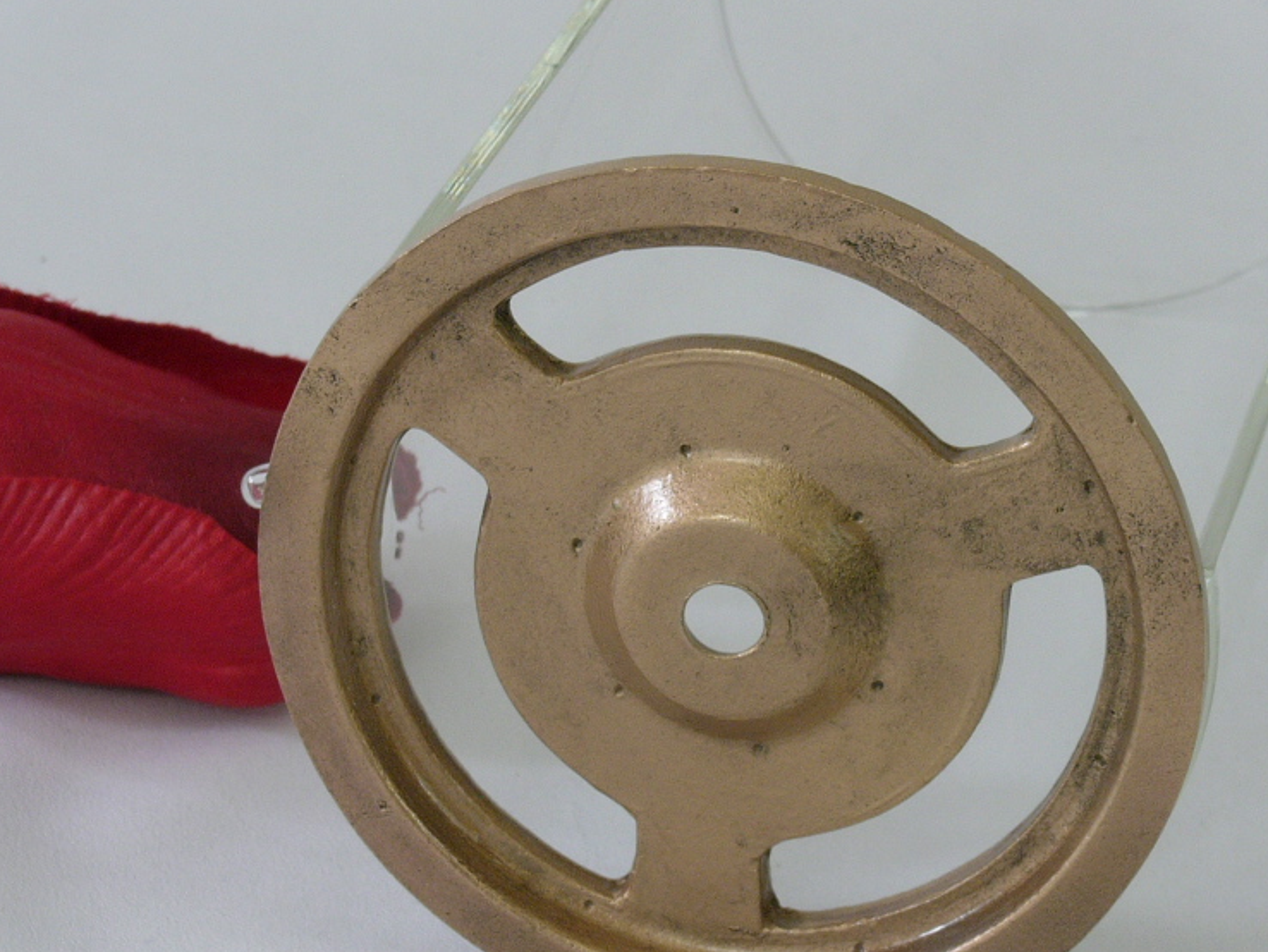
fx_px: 5716
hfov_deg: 12.7
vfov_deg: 9.5
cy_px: 328
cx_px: 770
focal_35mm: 156
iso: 100
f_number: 8
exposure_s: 1/5
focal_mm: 22.5
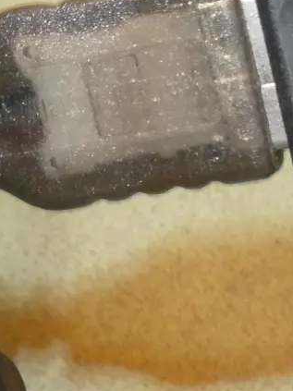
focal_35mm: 109
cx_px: 516
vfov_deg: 17.9
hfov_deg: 12.5
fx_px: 1231
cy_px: 328
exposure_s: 1/60
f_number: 3.3
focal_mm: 4.3
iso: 800
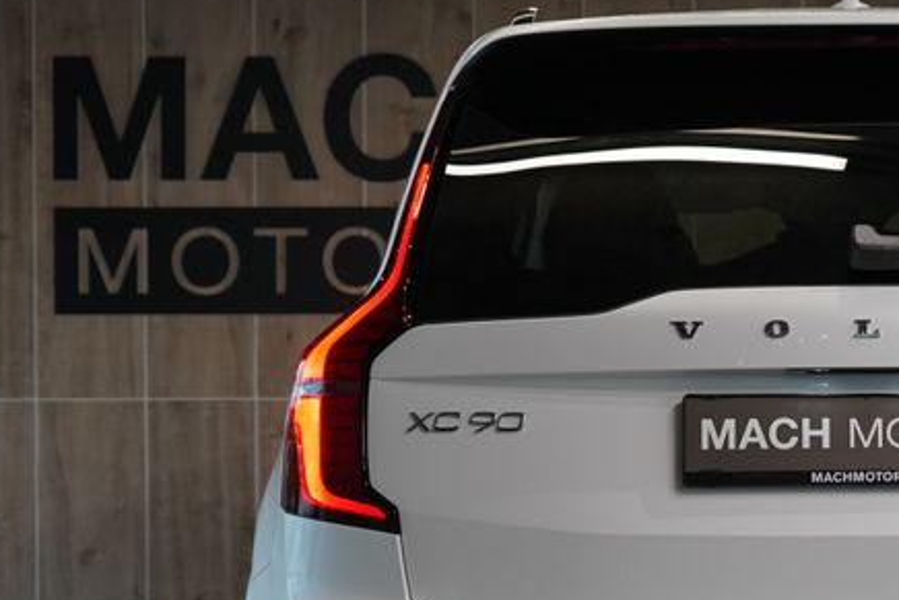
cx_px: 864
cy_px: 541
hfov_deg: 13.1
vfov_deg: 8.8
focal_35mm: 155
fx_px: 3872
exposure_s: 1/160
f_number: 5.6
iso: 1250
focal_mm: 66
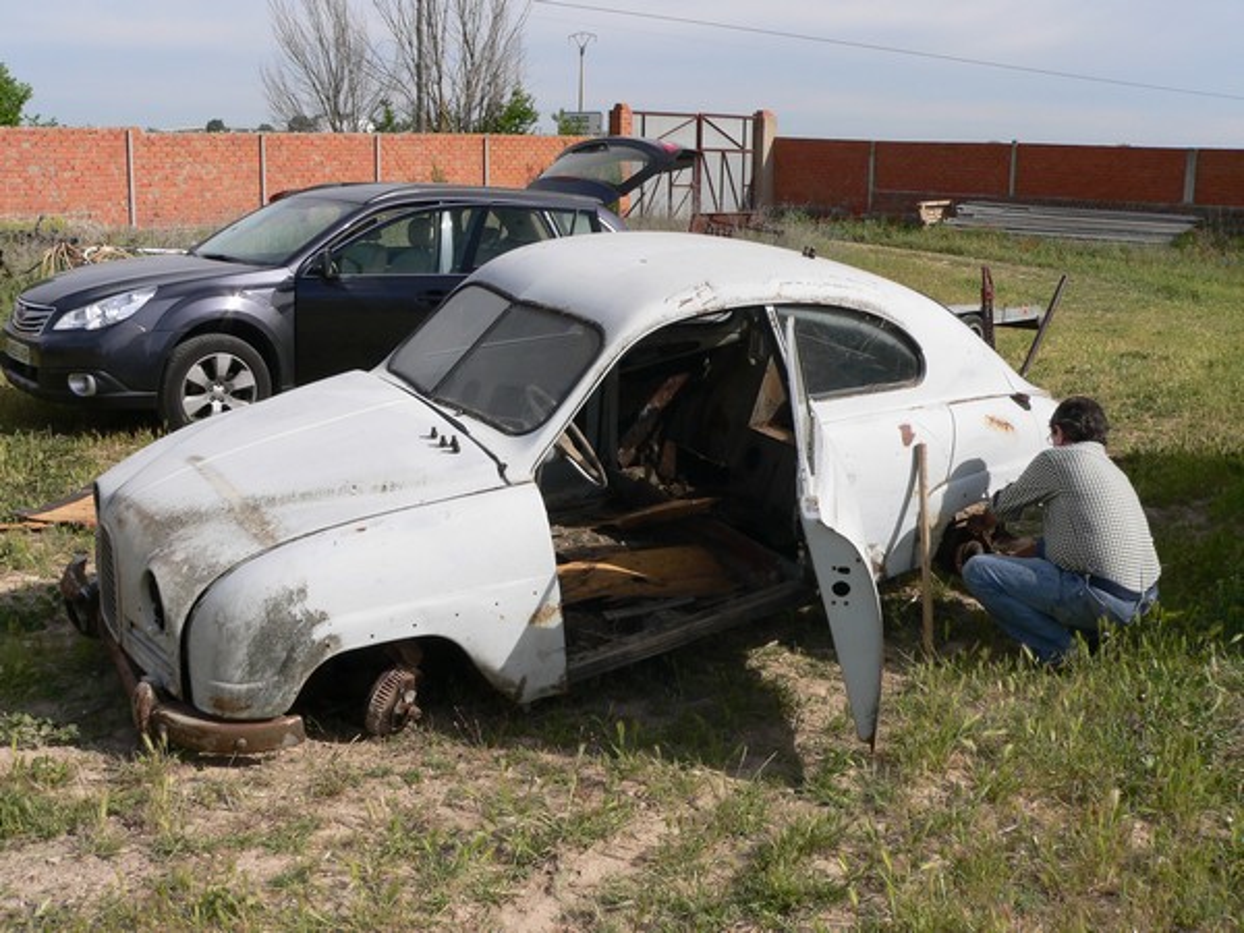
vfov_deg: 39.7
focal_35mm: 36
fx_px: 1294
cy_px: 466
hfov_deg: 51.4
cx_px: 622
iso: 80
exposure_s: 1/500
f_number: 4.6
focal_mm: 6
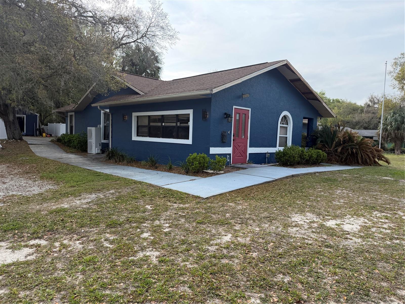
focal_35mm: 24
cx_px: 202
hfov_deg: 71.6
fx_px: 281
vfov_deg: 56.8
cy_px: 152
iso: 100
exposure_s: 1/2907
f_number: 1.78
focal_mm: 6.76
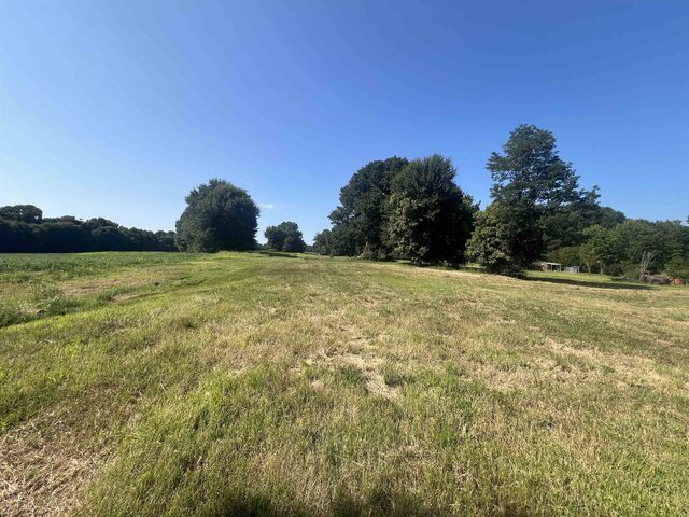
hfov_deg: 106.2
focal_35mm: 13
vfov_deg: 89.9
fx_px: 259
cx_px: 344
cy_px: 258
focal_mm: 1.57
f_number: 1.8
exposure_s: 1/1220
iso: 32
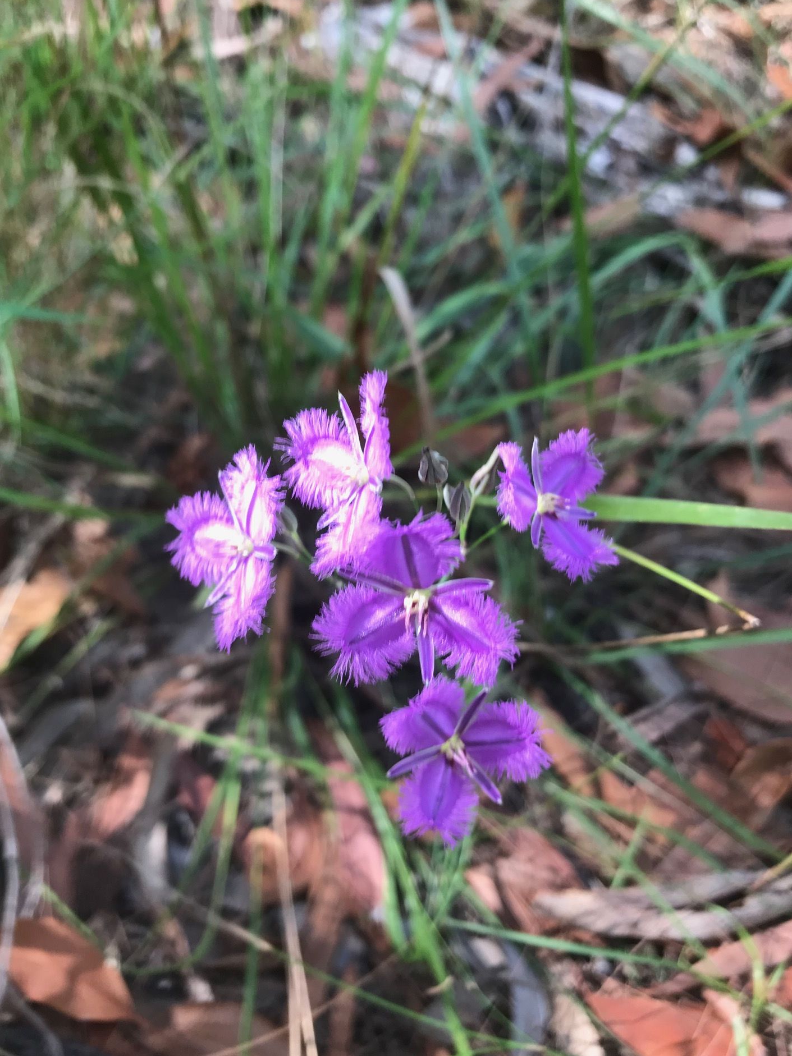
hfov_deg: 46.8
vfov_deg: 60.0
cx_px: 370
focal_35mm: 30
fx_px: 915
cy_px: 545
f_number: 1.8
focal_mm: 3.99
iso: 32
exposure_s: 1/100
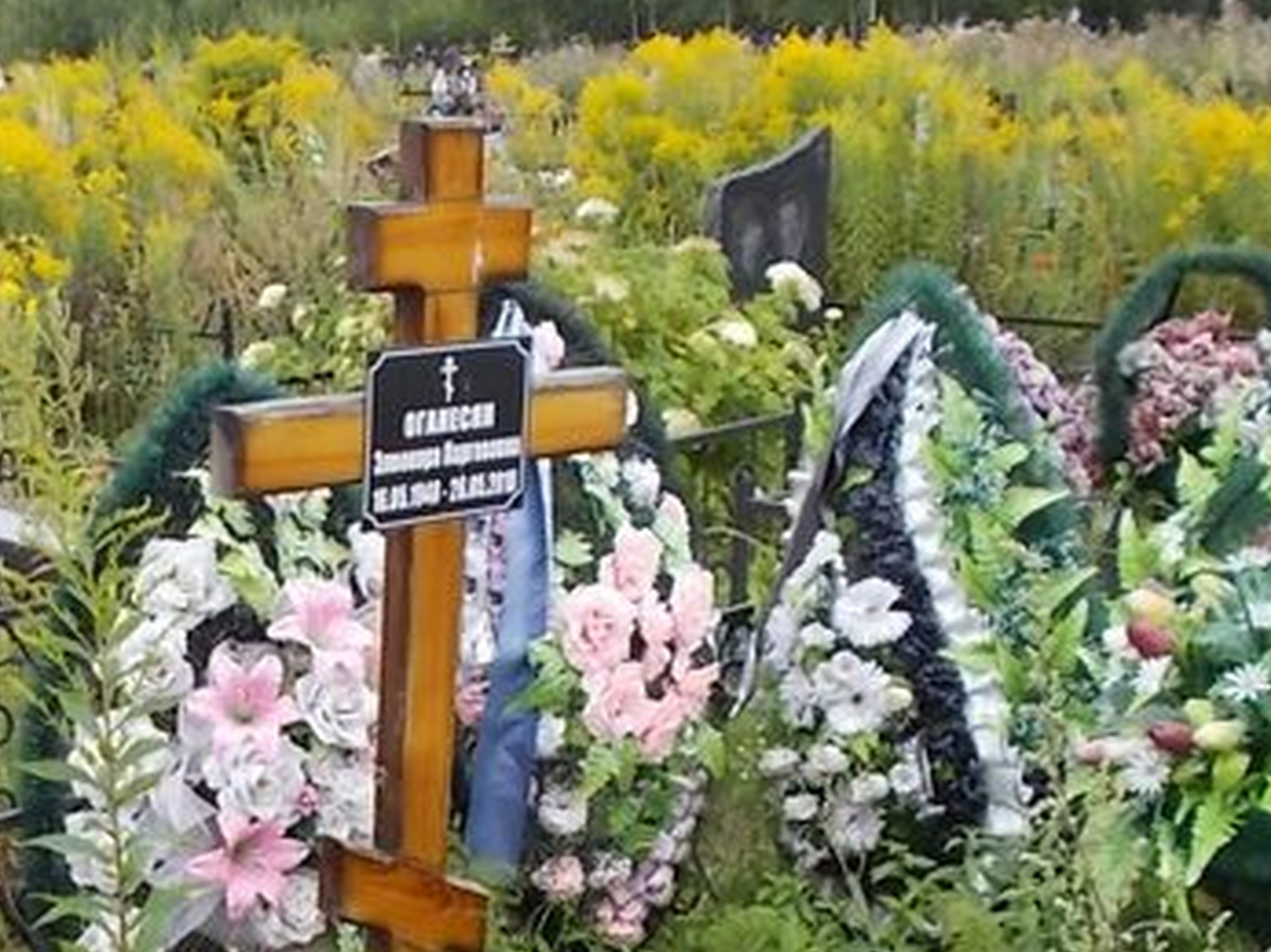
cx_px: 271
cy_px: 882
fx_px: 2202
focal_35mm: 60
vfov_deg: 23.7
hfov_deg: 31.4
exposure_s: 1/200
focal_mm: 4.6
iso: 80
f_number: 3.2
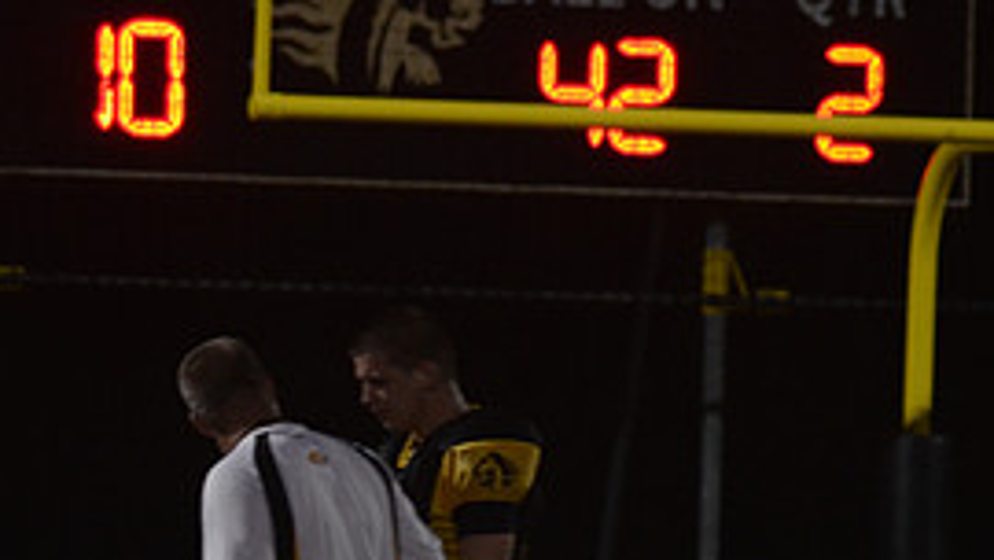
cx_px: 390
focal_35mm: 674
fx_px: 17768
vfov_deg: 1.8
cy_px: 645
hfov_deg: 3.2
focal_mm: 200
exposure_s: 1/100
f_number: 5.6
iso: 1600
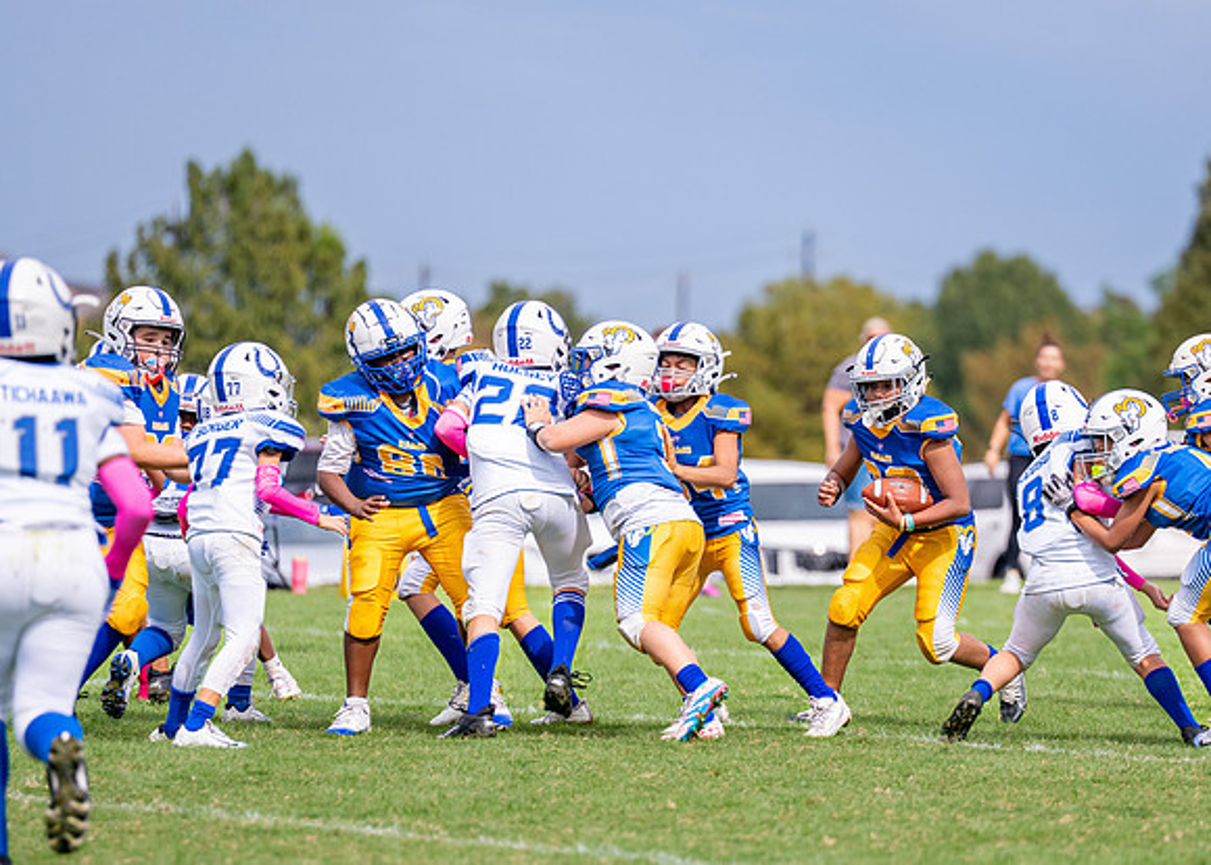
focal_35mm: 301
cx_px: 886
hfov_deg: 6.7
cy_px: 527
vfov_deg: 4.8
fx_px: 10358
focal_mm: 200
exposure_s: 1/5000
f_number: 2.8
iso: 250
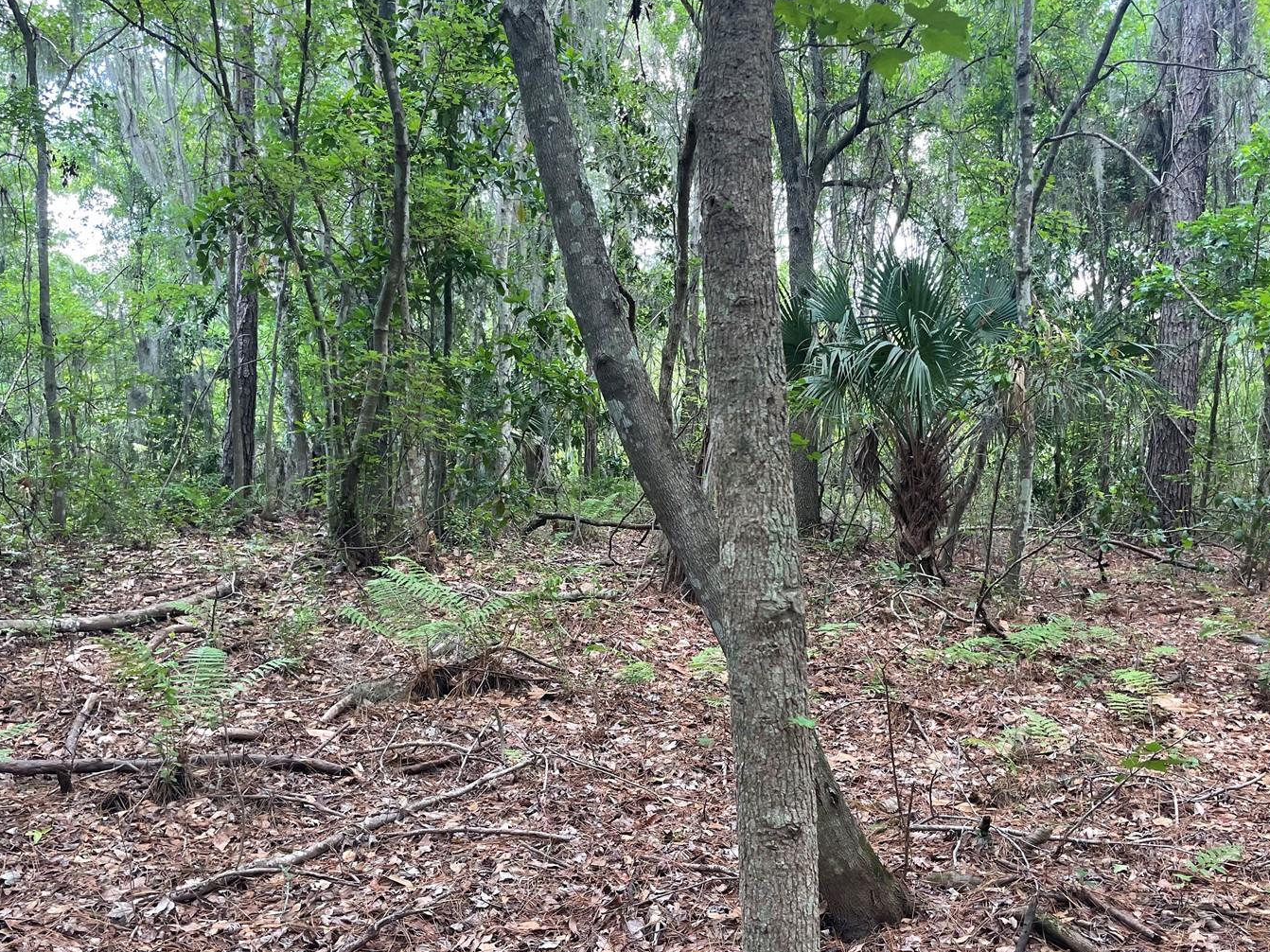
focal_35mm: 31
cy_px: 489
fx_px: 1137
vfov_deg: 45.4
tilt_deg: -1.9
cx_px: 662
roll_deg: -2.3
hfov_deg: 58.3
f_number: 1.6
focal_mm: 4.2
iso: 125
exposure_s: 1/121
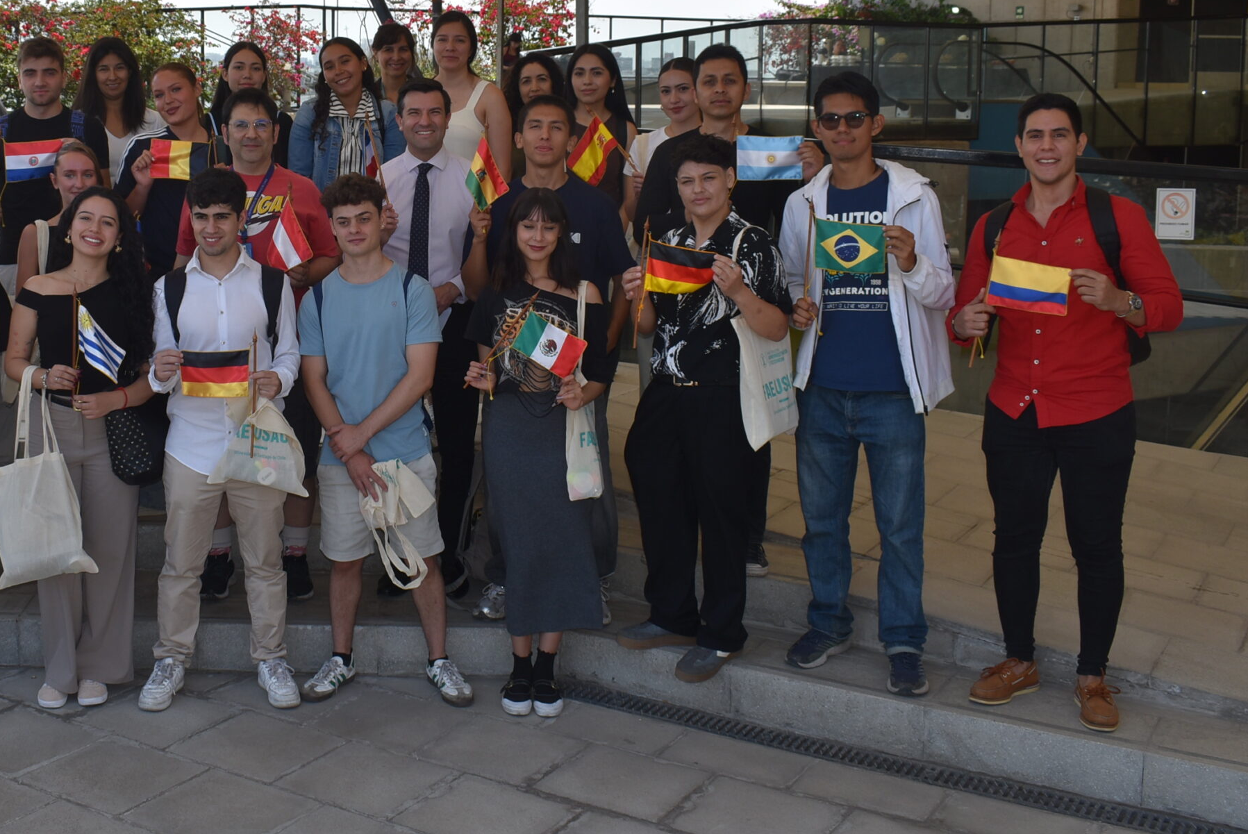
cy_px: 273
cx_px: 385
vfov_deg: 28.5
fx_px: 1630
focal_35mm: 47
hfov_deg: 41.2
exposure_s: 1/200
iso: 100
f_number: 8
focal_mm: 22
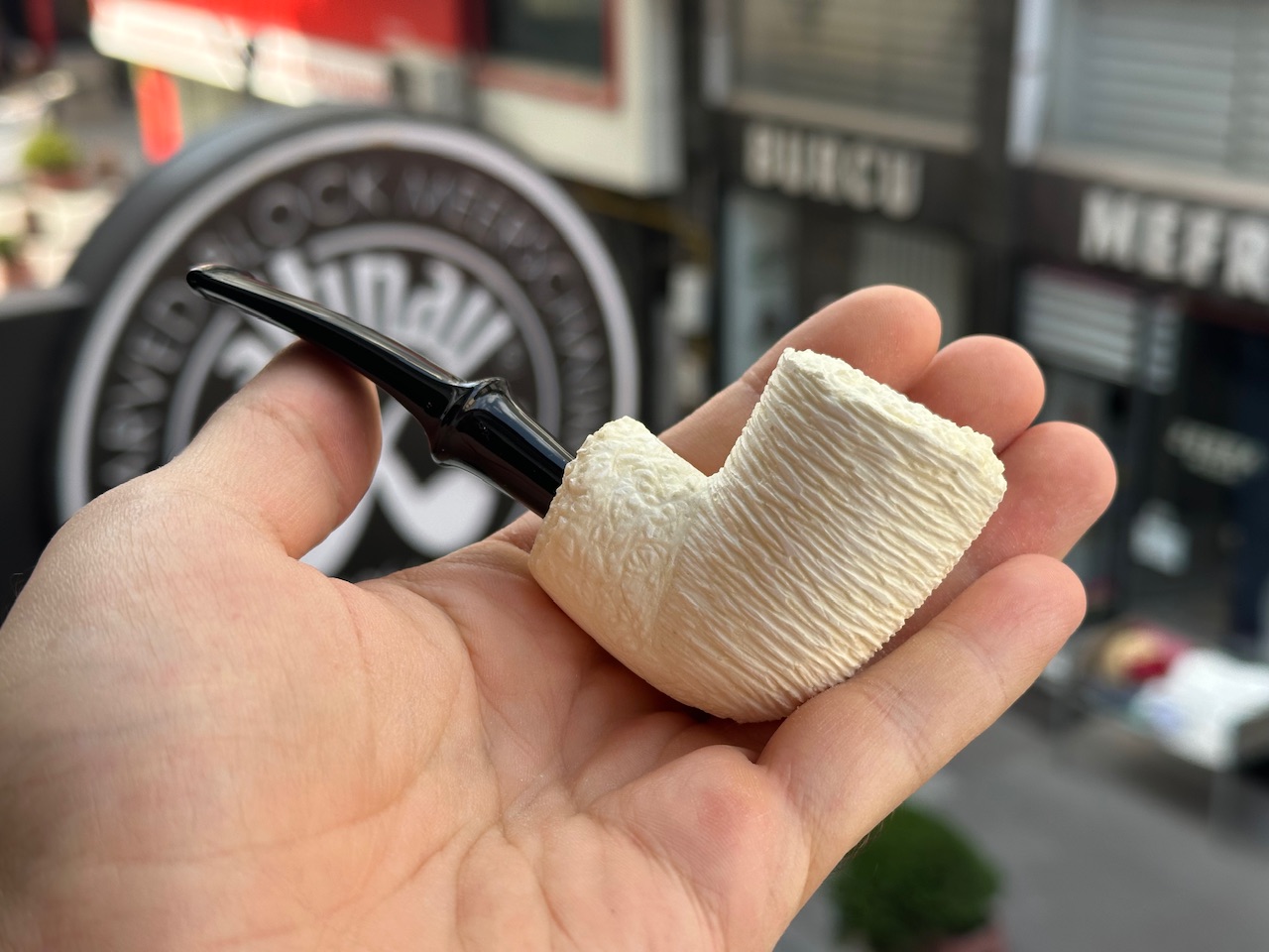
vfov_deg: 30.3
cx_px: 634
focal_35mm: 48
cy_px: 476
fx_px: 1760
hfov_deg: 39.7
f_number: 1.78
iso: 64
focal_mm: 6.86
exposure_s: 1/651
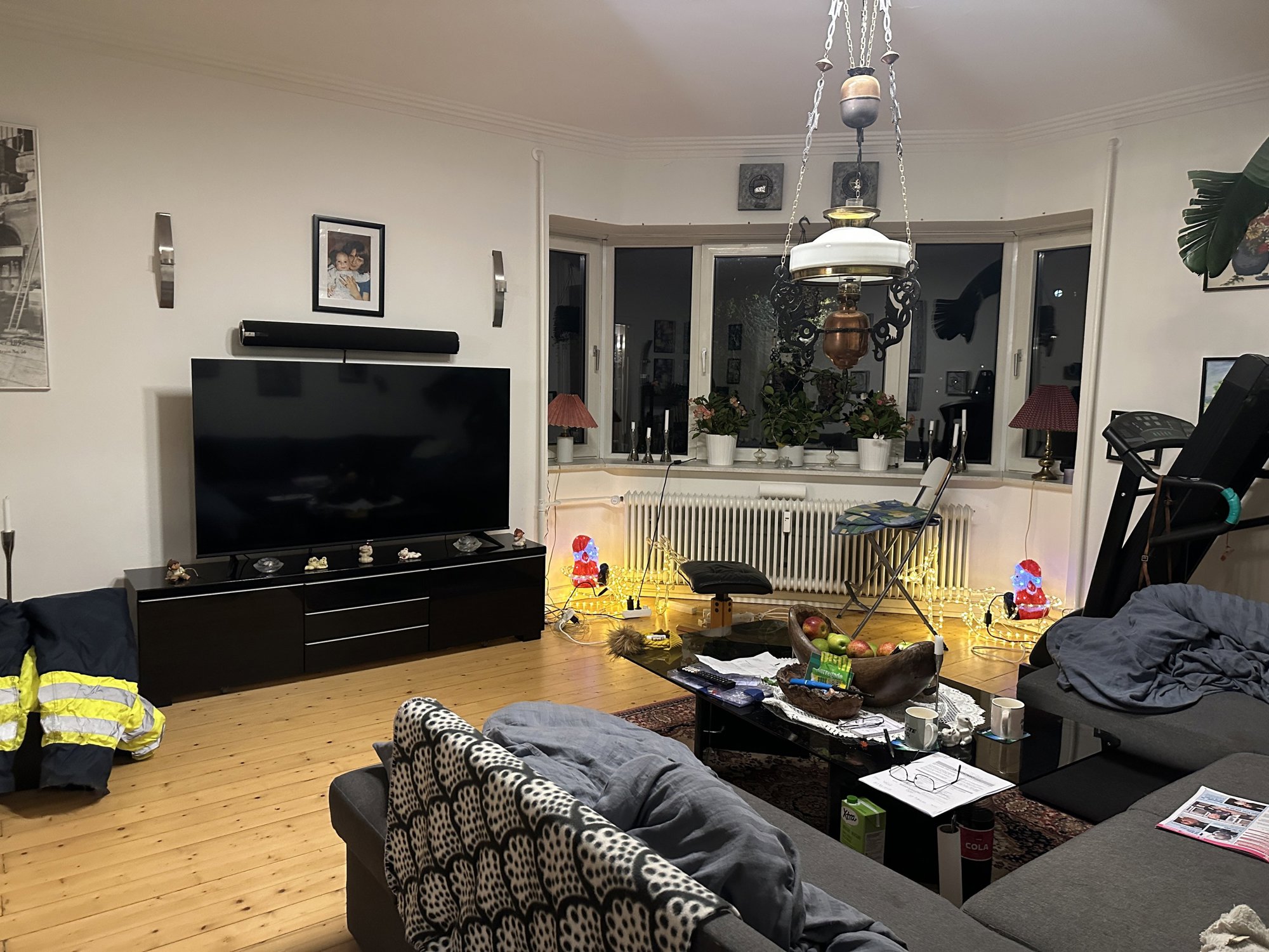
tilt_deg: -5.8
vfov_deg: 56.8
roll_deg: -1.0
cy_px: 476
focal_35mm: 24
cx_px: 634
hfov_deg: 71.6
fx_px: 880
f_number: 1.78
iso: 640
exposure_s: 1/33
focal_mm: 6.86
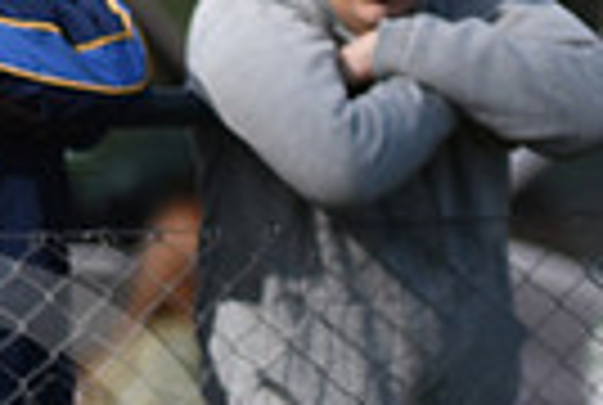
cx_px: 698
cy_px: 583
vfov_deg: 0.8
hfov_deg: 1.1
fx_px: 30452
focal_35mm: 1814
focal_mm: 420
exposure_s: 1/2000
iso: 250
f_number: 4
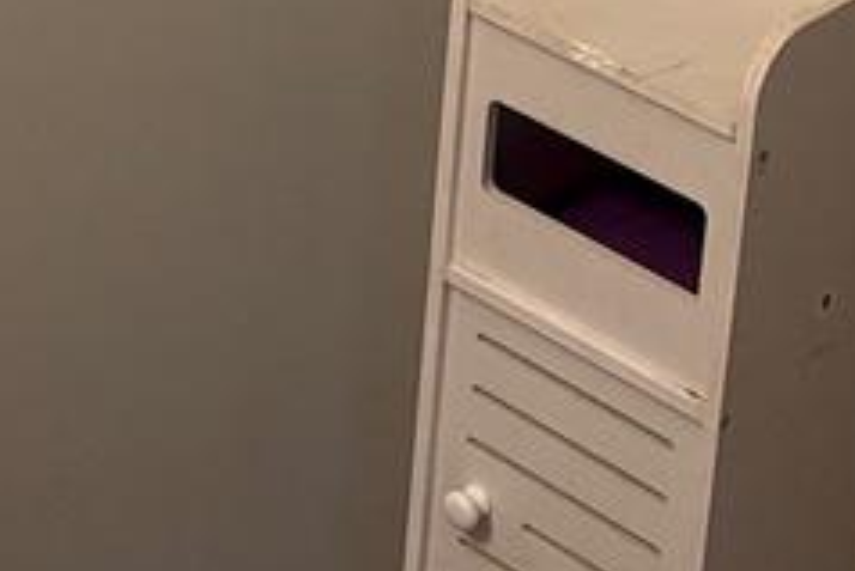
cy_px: -496
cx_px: -68
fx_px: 3588
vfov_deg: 8.7
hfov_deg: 13.3
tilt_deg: -22.2
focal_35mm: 151
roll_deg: -2.2
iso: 200
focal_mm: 6.76
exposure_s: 1/60
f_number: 1.78
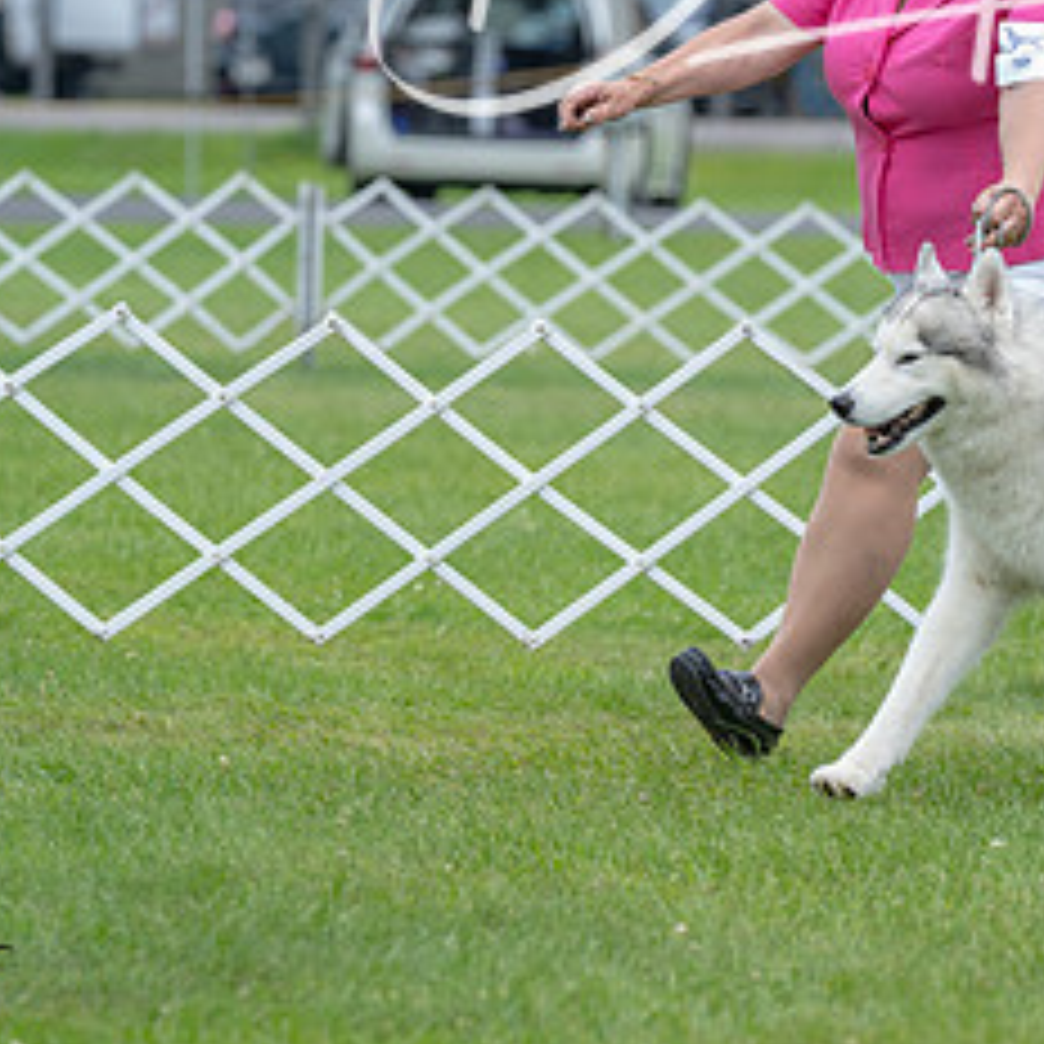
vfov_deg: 5.3
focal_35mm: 331
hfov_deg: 5.3
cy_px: 196
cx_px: 1022
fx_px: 11294
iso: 400
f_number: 4.5
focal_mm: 156
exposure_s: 1/1000
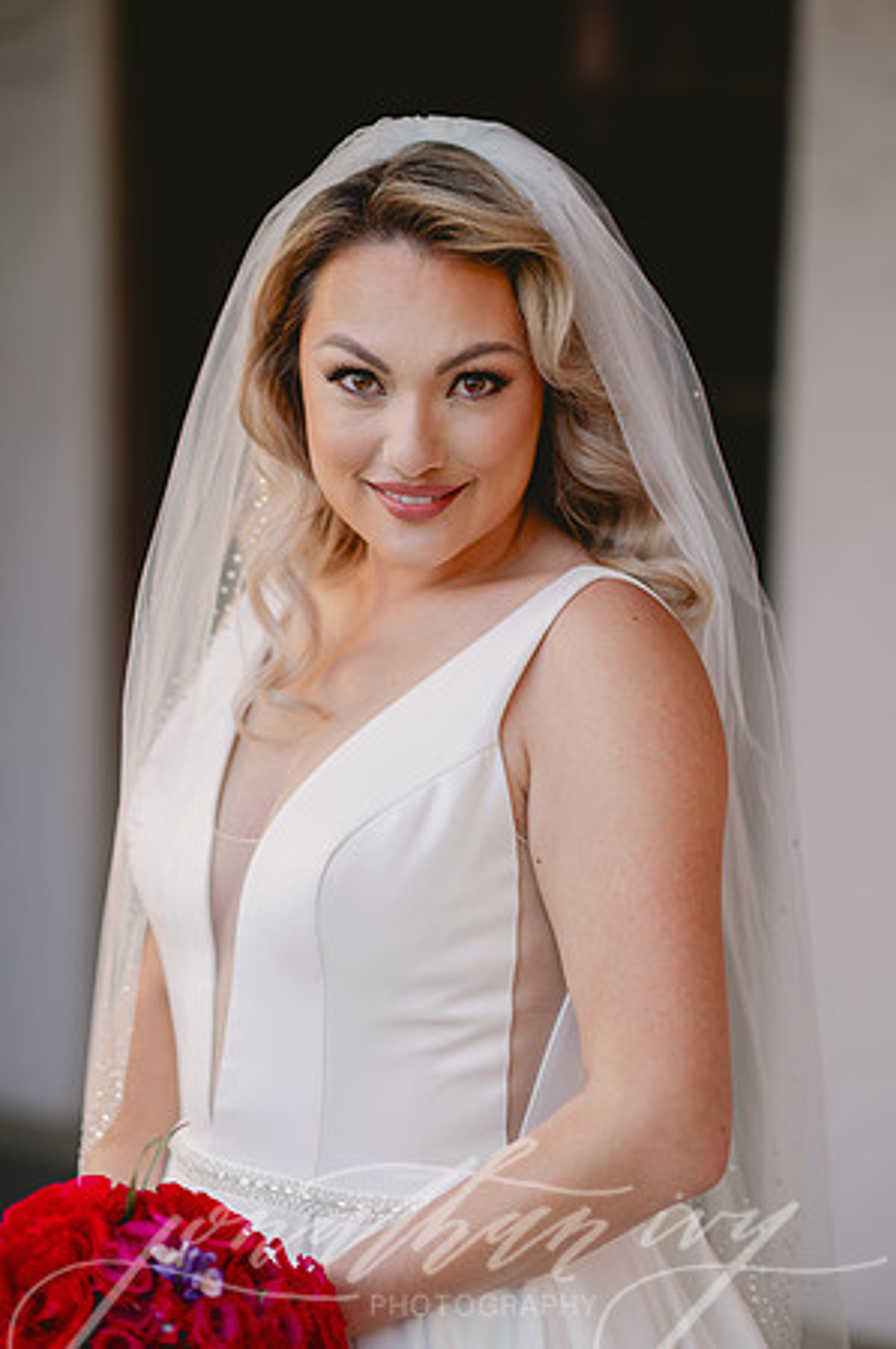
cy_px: 674
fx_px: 3180
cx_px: 448
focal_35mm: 85
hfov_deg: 16.0
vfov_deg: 23.9
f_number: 2
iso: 160
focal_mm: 85
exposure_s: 1/250
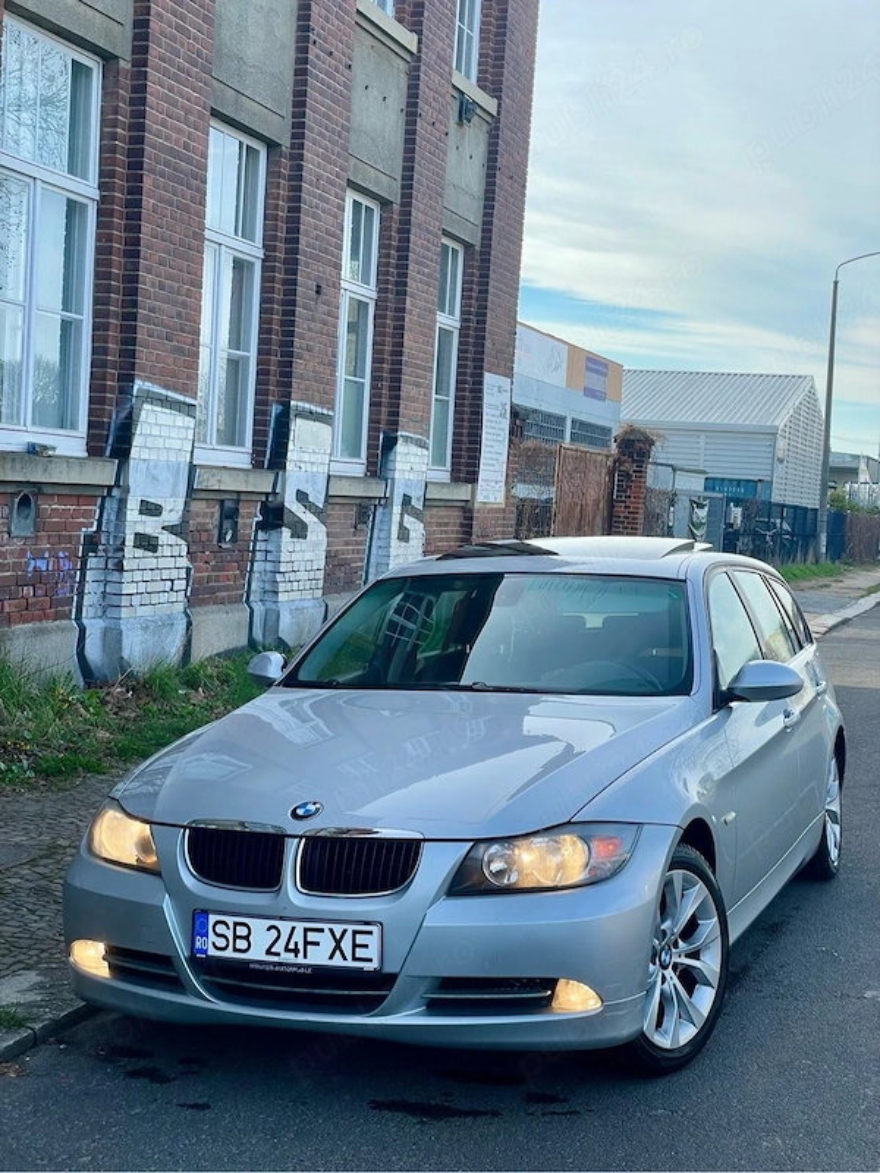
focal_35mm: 52
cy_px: 586
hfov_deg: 28.0
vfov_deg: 36.8
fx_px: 1763
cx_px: 440
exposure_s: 1/510
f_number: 2
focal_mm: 6
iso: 25
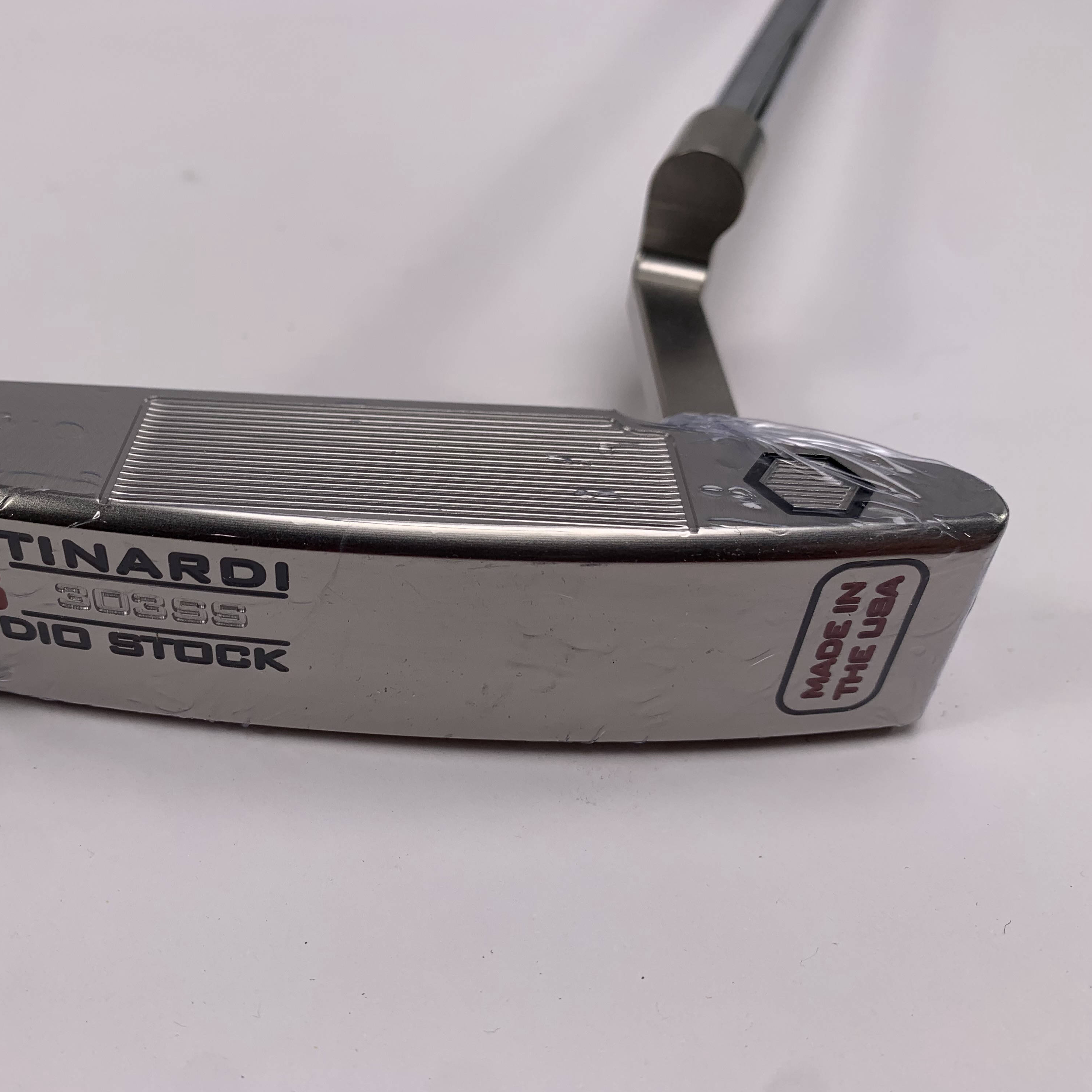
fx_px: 1106
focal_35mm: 31
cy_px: 552
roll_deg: -0.1
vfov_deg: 52.5
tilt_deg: -41.5
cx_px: 370
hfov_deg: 51.6
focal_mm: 4.25
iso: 25
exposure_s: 1/371
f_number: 1.8
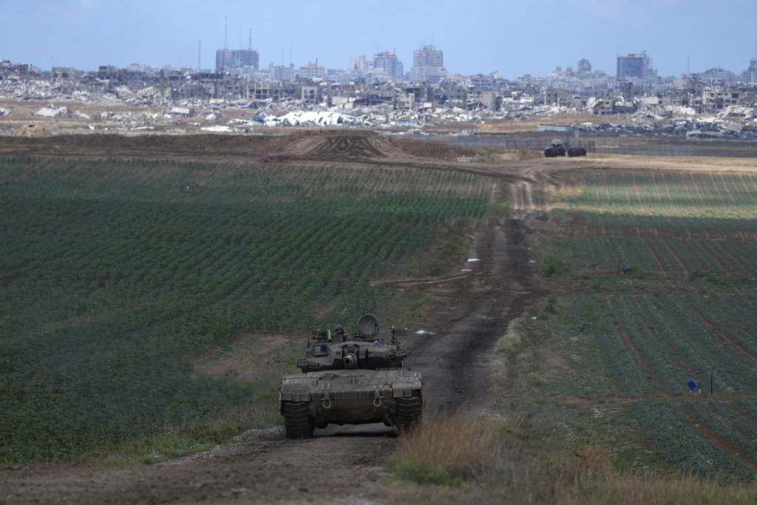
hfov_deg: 6.6
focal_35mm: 312
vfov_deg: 4.4
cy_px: 252
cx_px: 378
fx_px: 6561
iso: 100
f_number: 7.1
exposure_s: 1/500
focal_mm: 312
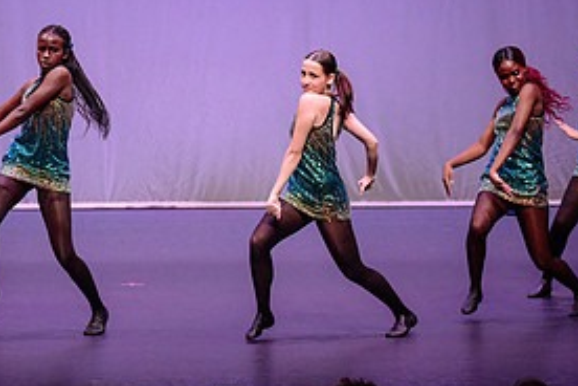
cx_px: 217
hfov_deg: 10.5
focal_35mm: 195
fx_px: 3131
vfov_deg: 7.0
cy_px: 157
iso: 1600
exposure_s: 1/400
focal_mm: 86
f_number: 3.2
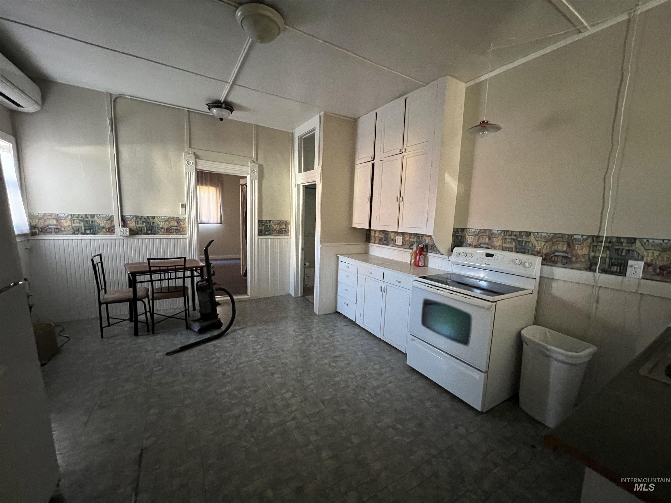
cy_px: 252
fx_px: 252
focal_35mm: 13
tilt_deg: -7.5
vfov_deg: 89.9
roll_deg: -3.0
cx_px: 336
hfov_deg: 106.2
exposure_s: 1/50
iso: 1000
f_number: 1.8
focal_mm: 1.57
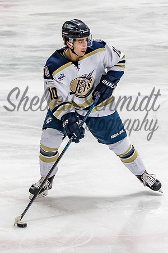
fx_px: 1627
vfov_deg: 8.9
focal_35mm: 232
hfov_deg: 5.9
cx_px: 104
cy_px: 91
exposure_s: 1/800
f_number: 3.2
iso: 1600
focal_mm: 70
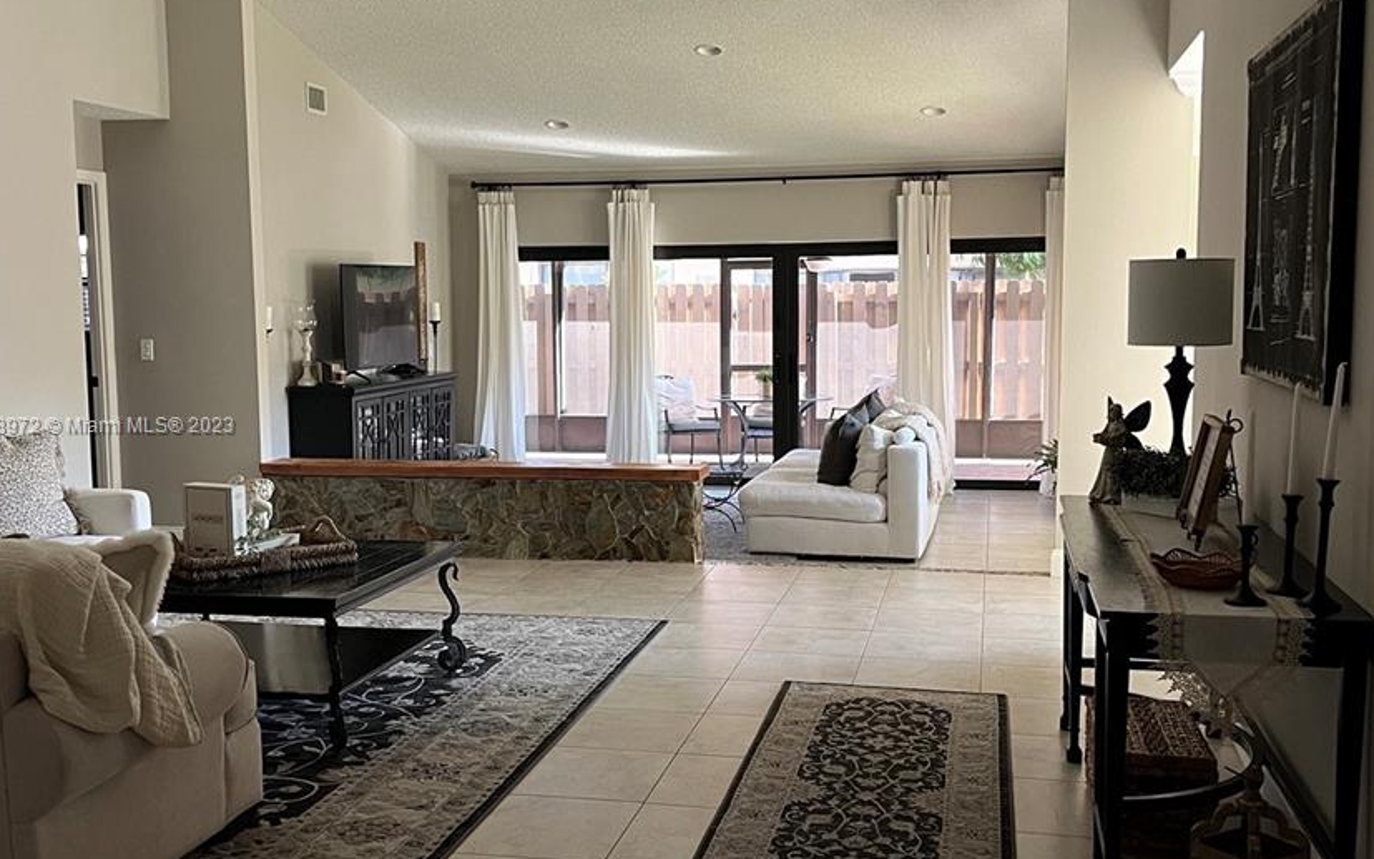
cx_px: 678
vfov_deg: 32.0
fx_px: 1498
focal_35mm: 40
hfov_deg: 49.3
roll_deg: +0.1
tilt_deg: -5.8
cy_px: 427
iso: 160
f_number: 1.6
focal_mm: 5.1
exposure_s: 1/60
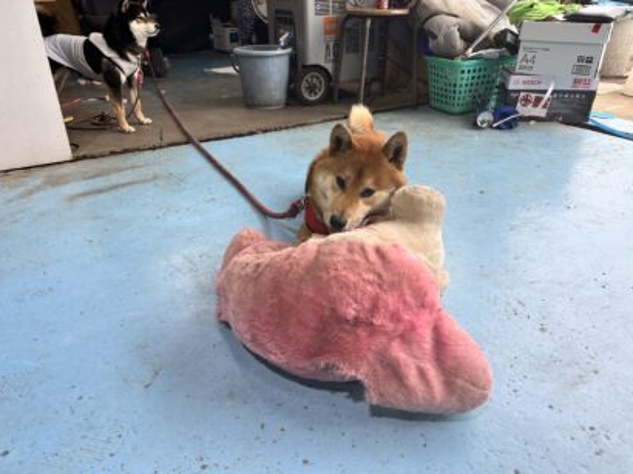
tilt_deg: -29.2
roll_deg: +1.6
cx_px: 311
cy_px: 245
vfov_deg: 54.8
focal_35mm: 25
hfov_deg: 69.4
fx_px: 457
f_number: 1.78
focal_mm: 6.86
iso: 50
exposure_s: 1/122
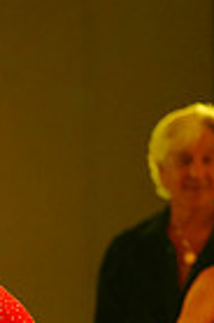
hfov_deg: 2.3
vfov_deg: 3.5
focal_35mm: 590
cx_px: -231
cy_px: 541
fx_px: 5287
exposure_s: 1/320
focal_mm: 141
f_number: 2.8
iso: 5000
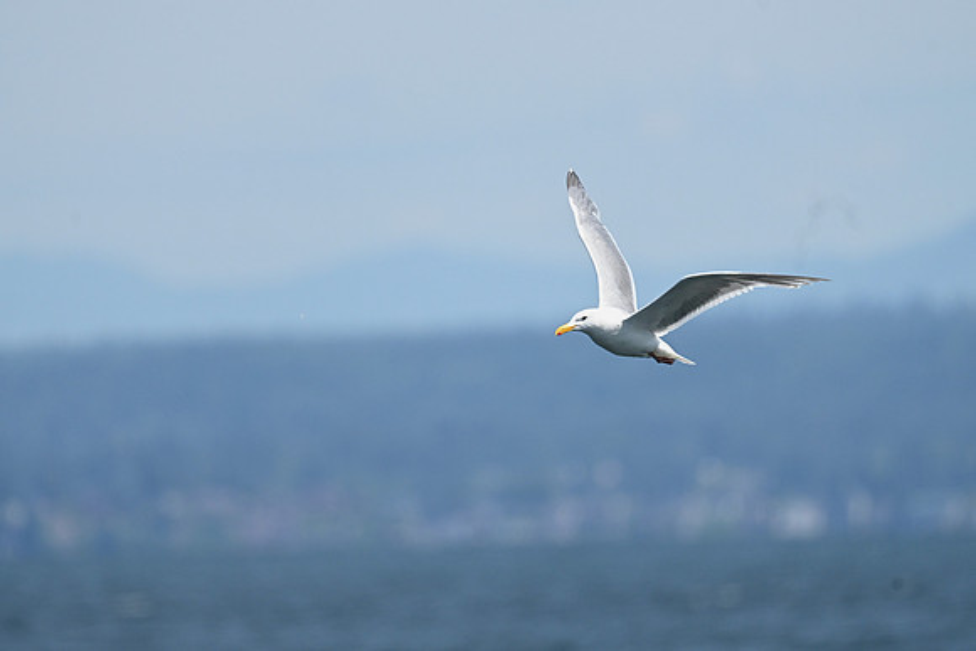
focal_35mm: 600
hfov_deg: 3.4
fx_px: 16270
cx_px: 488
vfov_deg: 2.3
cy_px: 326
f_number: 6.3
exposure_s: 1/3200
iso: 800
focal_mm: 600
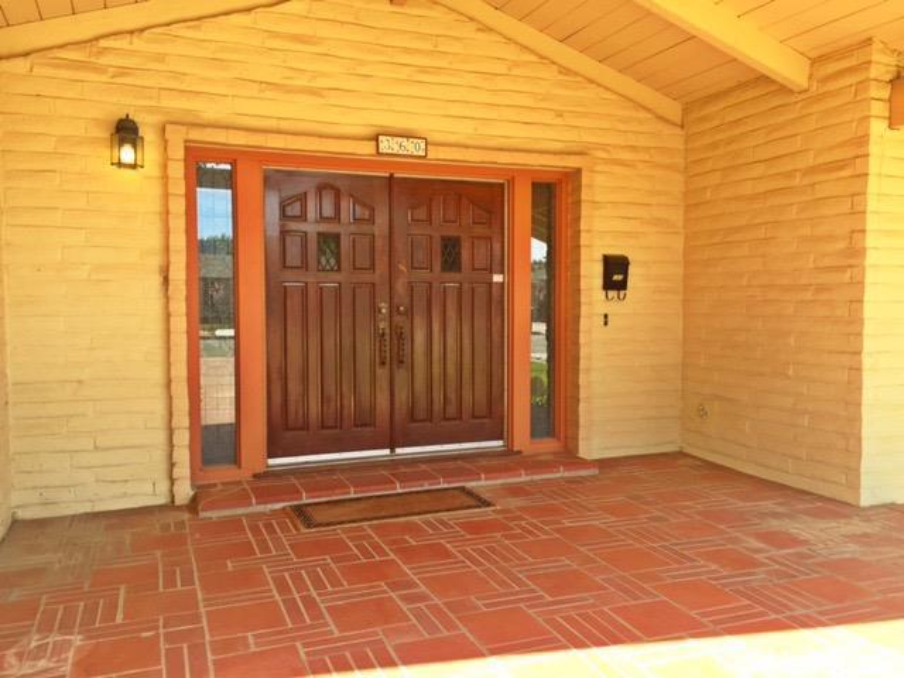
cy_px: 339
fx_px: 757
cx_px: 452
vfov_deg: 48.2
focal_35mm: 29
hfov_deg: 61.7
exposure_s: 1/321
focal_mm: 4.15
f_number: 2.2
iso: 32
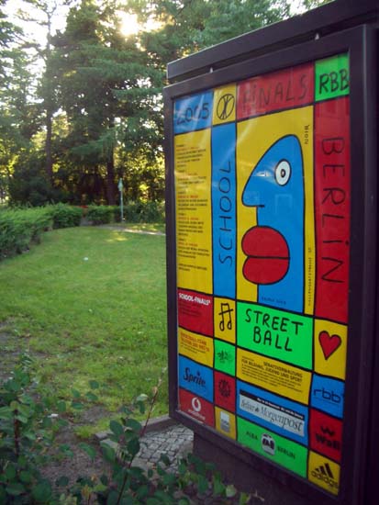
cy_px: 252
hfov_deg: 40.7
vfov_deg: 52.6
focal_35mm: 35
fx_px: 511
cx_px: 190
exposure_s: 1/60
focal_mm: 5.8
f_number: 2.6
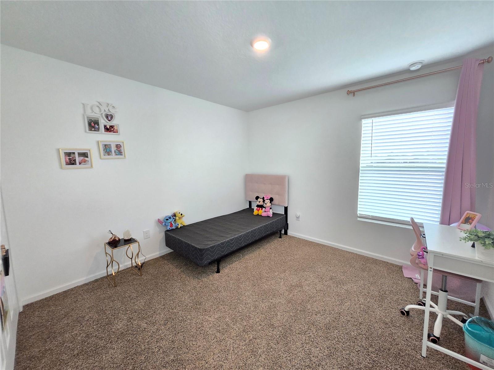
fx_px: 186
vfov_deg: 89.9
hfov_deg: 106.2
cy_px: 185
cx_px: 247
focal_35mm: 13
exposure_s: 1/60
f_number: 2.2
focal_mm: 1.7
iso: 160
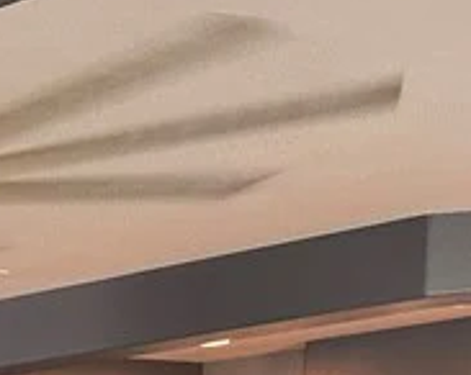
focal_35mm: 131
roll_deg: +2.2
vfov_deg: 10.0
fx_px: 1824
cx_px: -782
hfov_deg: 11.3
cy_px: 945
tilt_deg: -8.3
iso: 125
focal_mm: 6.86
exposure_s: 1/60
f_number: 1.78
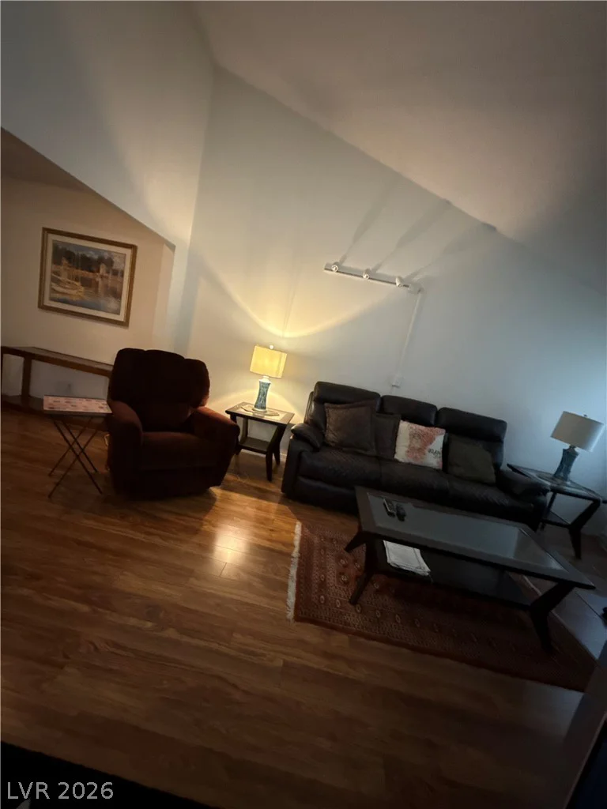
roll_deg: -13.0
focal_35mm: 14
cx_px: 304
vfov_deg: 102.1
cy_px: 404
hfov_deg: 85.7
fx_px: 327
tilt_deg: -9.2
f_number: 2.2
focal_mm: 2.22
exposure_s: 1/60
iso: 1000
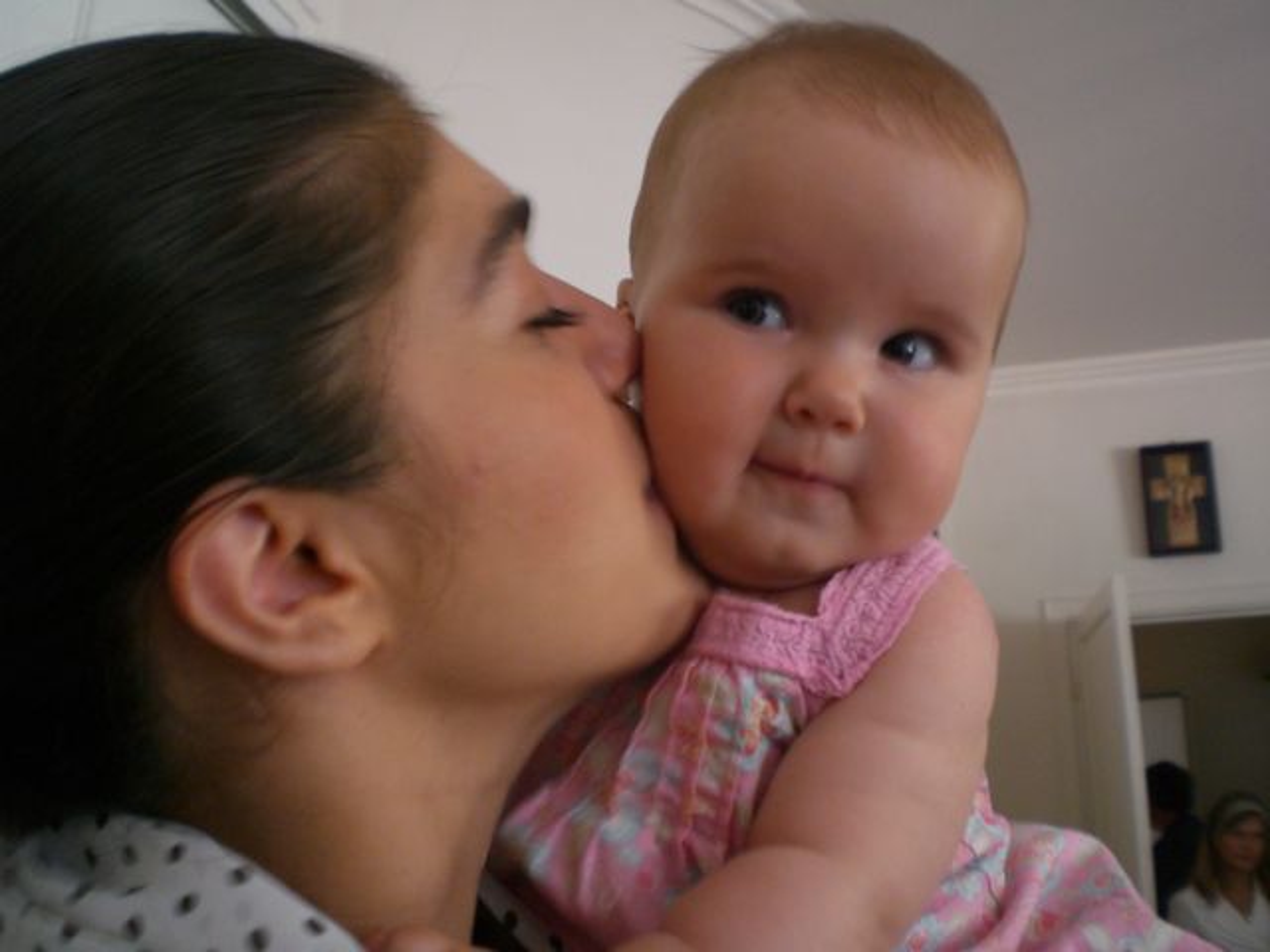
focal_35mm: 38
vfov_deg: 37.7
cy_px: 476
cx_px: 635
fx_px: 1394
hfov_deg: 49.0
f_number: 3.1
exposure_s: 1/10
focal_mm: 6.3
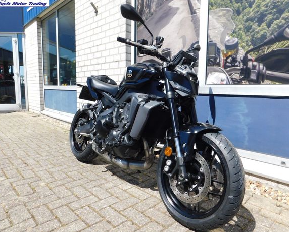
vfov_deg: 56.8
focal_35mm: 25
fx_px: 214
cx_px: 146
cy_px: 117
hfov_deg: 68.1
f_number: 3
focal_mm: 4
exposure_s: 1/1000
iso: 125
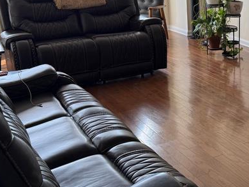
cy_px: 48
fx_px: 453
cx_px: 236
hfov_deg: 29.1
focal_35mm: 63
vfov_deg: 23.1
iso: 80
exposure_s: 1/120
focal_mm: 6.76
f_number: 1.78
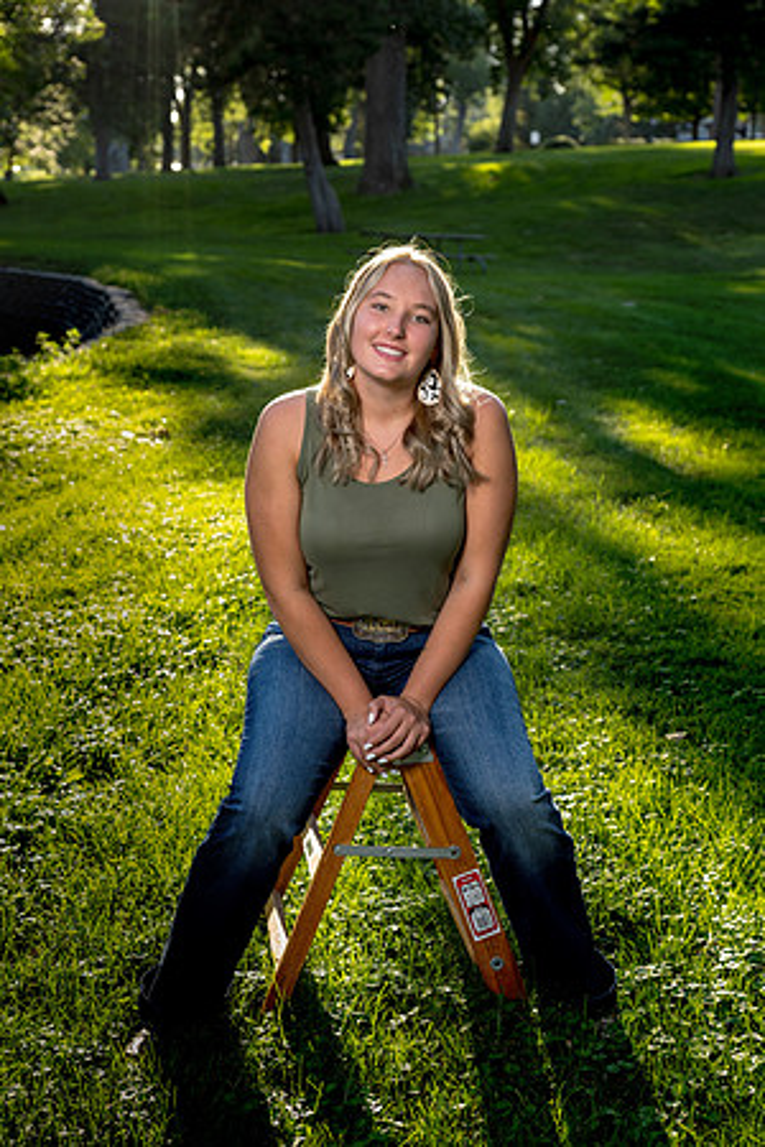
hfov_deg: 27.0
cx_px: 382
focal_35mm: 50
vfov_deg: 39.6
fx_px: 1594
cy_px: 574
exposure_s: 1/160
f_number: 4.5
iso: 100
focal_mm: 50
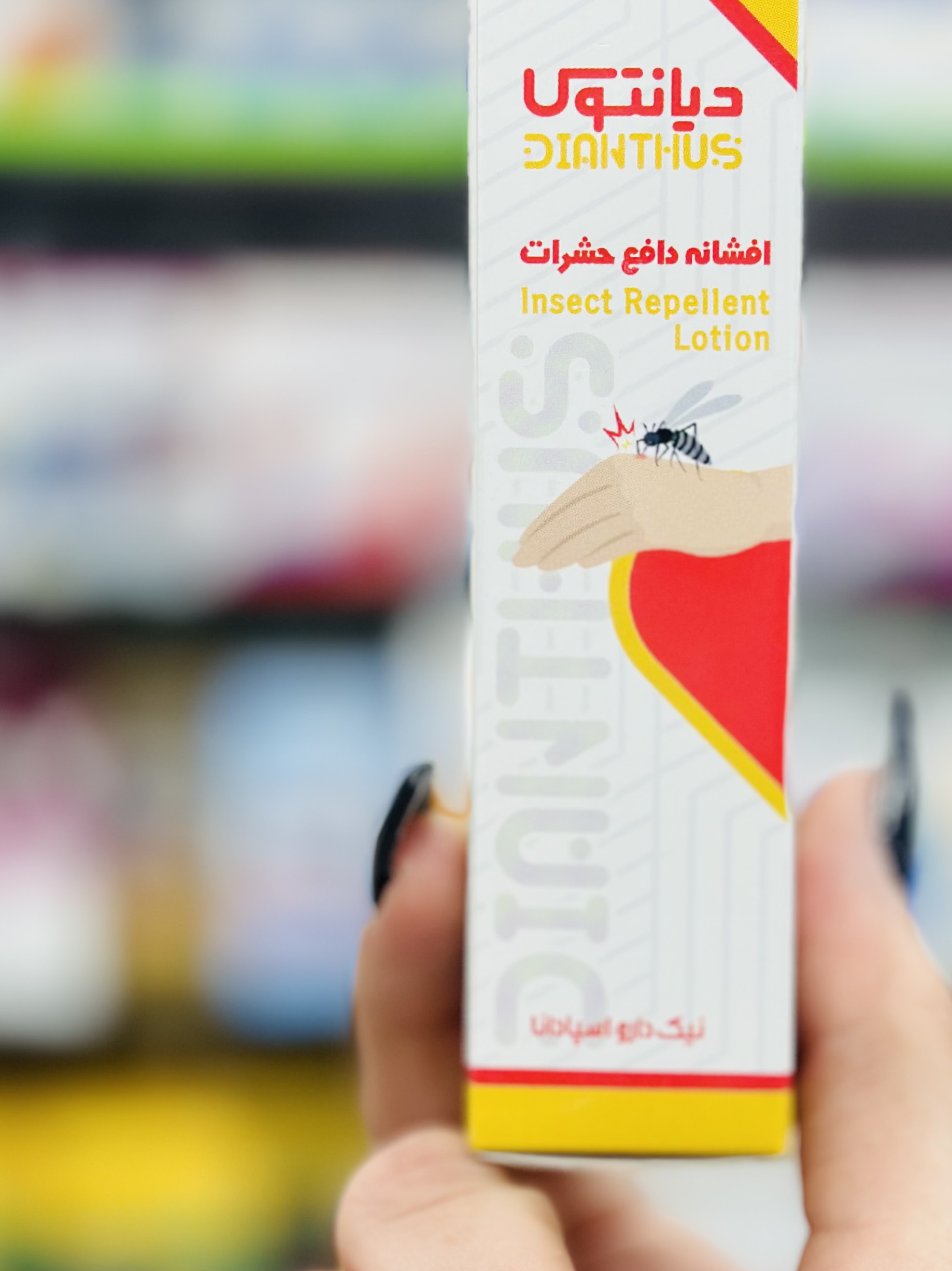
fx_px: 2897
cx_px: 648
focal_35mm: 79
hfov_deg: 18.6
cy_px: 734
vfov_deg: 24.7
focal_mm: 6.86
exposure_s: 1/141
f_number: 1.78
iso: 80
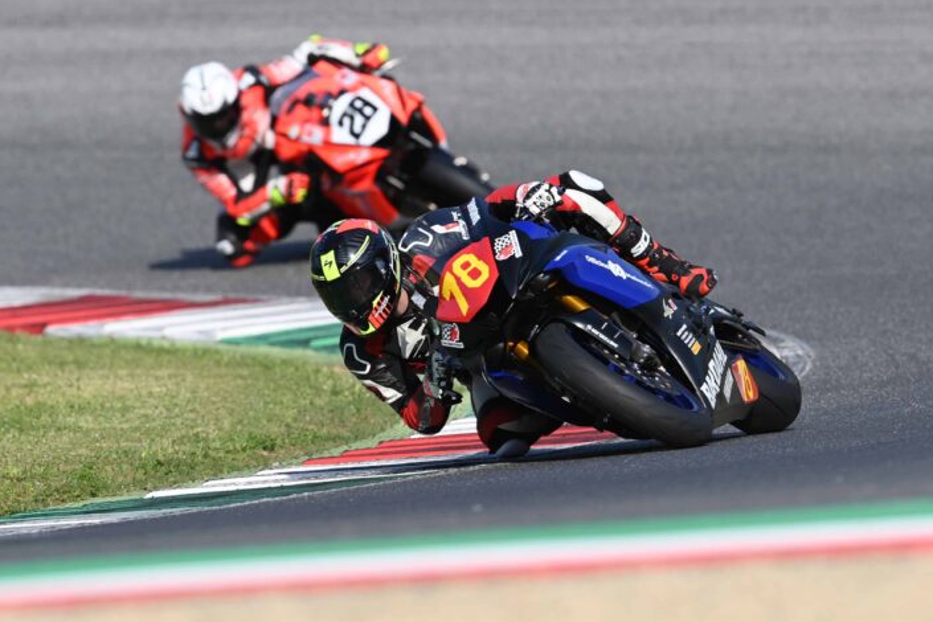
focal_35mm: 817
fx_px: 21172
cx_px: 476
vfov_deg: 1.7
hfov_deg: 2.5
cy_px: 312
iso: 200
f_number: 6.3
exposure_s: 1/1000
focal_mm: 500
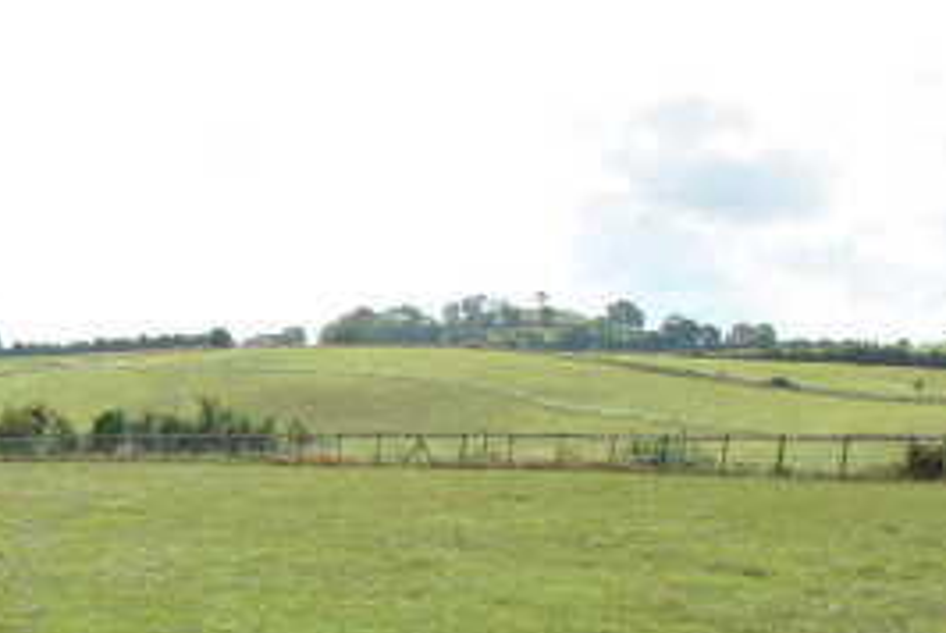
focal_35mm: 65
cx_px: -82
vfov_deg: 20.5
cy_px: 571
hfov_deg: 28.3
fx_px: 1710
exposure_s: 1/250
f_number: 8
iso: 100
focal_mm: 18
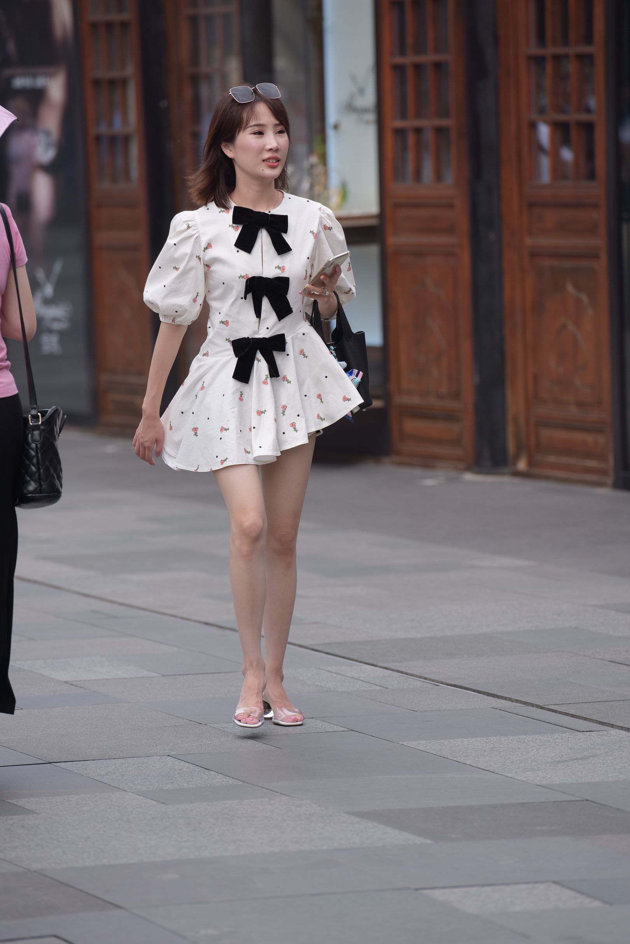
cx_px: 315
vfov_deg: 10.3
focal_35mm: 200
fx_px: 5247
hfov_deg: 6.9
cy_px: 472
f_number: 4
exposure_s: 1/800
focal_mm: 200
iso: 200
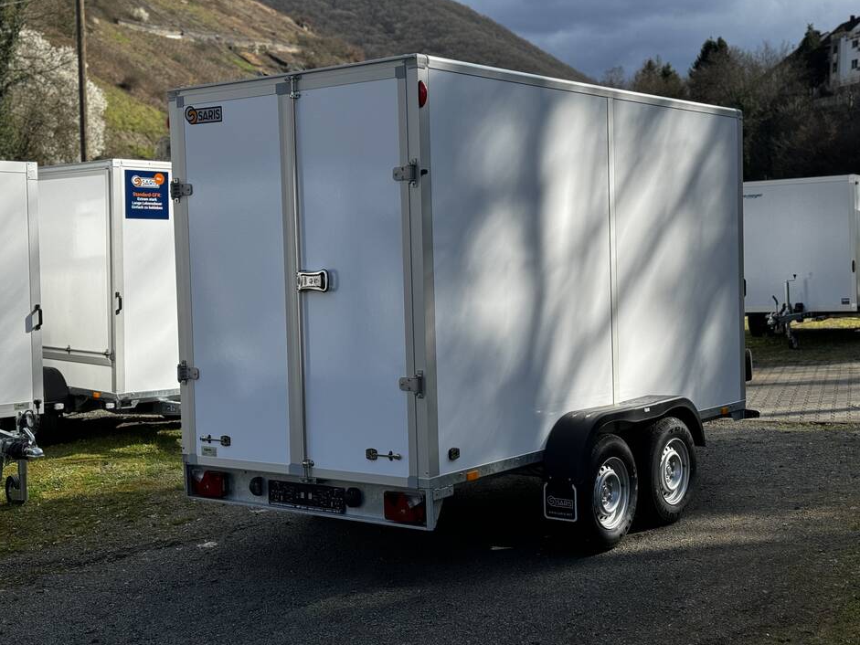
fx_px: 1267
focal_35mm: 51
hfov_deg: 37.5
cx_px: 441
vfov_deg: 28.6
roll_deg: -0.4
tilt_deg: -3.1
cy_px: 308
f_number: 1.78
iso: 64
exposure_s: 1/3096
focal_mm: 6.86
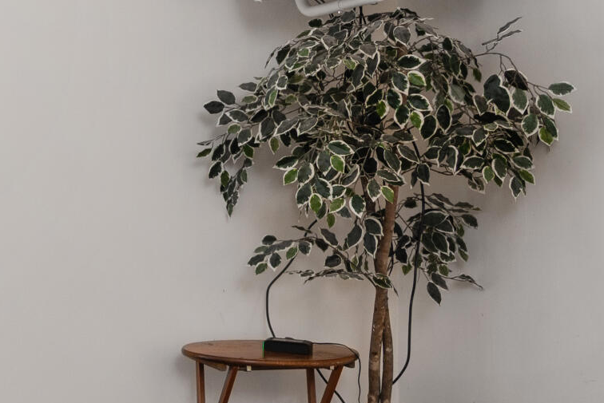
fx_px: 1998
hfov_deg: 16.6
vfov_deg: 11.5
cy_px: 173
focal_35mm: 119
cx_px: -95
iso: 320
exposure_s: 1/5
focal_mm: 30
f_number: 9
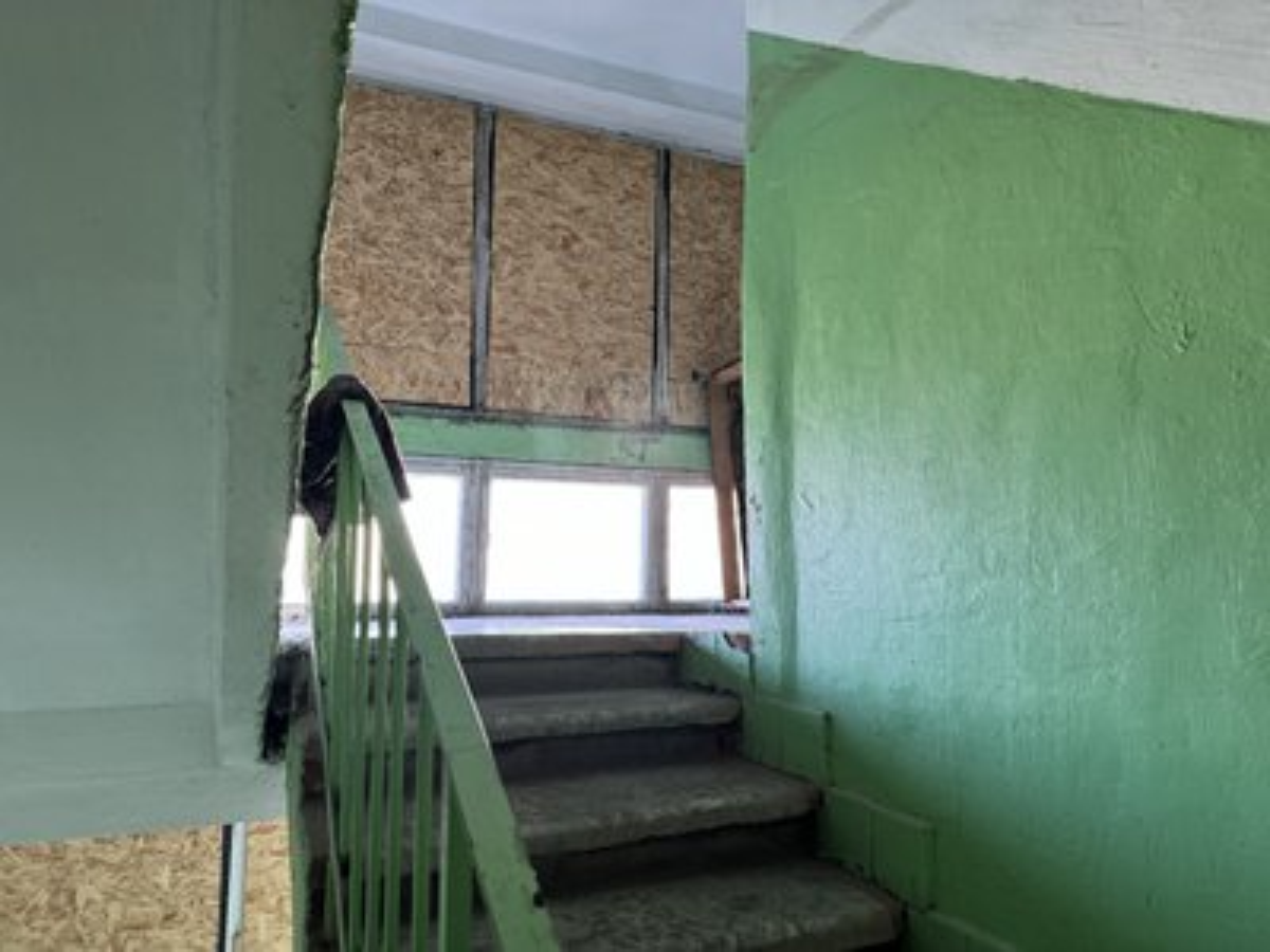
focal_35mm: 24
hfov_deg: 71.6
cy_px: 476
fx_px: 881
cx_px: 635
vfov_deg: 56.8
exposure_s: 1/83
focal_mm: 6.86
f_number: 1.78
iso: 200
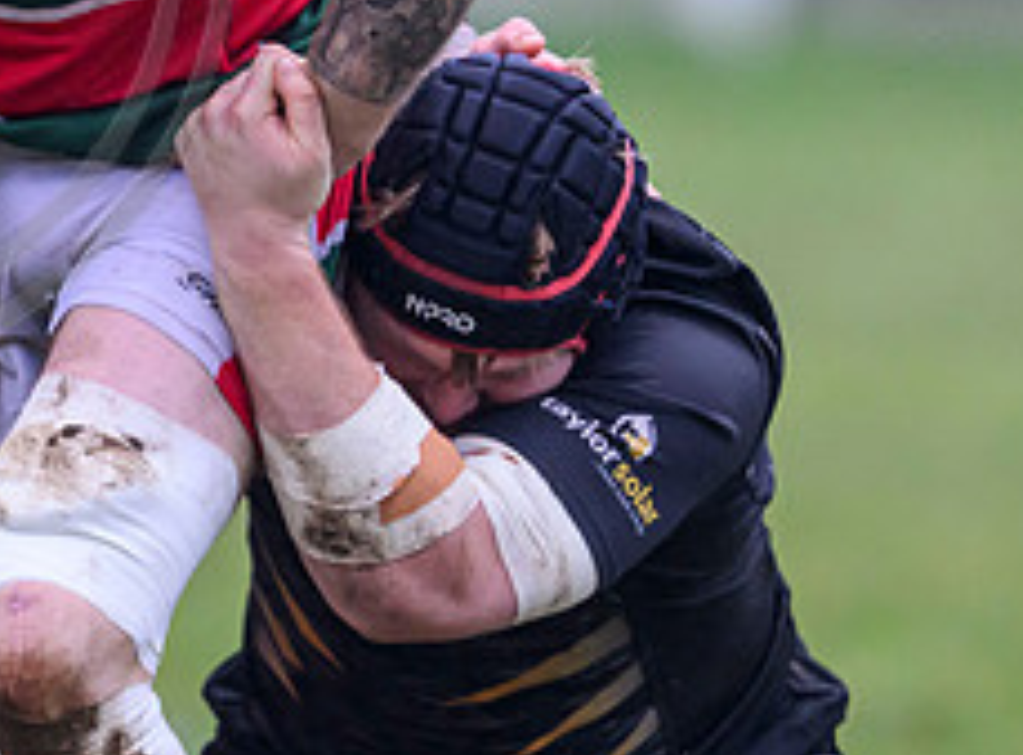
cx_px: 251
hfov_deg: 1.5
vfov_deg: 1.1
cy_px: -76
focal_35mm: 1348
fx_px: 39609
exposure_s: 1/1600
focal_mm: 400
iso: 2500
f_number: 3.5
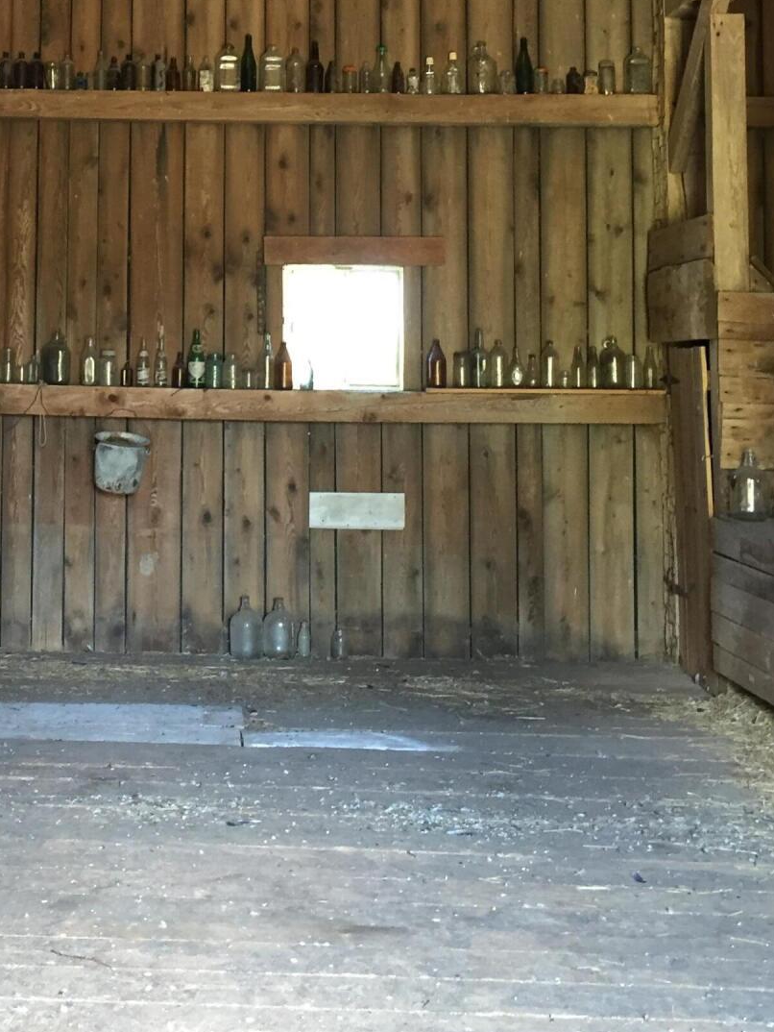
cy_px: 247
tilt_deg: +4.4
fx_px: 1609
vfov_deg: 34.7
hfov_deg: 26.4
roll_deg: -0.8
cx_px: 133
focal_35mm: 54
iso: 100
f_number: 2.2
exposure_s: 1/30
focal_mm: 4.15
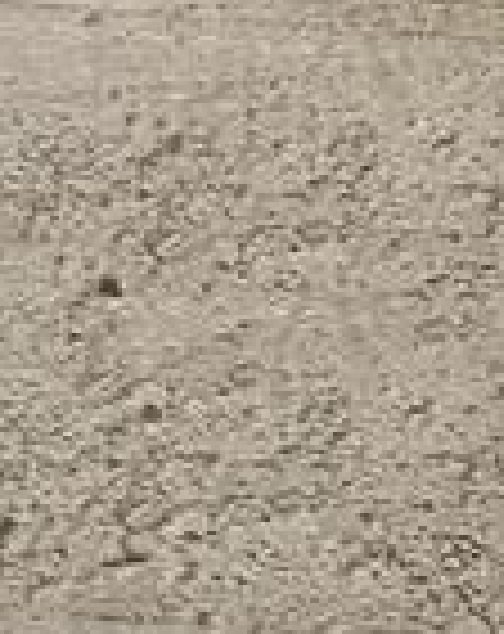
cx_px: 1359
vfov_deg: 7.5
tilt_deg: -76.4
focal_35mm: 200
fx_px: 3745
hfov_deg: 7.1
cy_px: -1722
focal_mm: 6.76
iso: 64
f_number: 1.78
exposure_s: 1/121
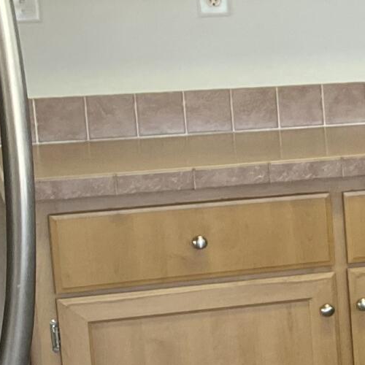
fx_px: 1646
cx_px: 923
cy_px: 237
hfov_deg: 10.6
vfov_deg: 12.6
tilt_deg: -10.1
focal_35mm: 138
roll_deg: +0.9
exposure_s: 1/60
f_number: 1.8
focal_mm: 4.25
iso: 125
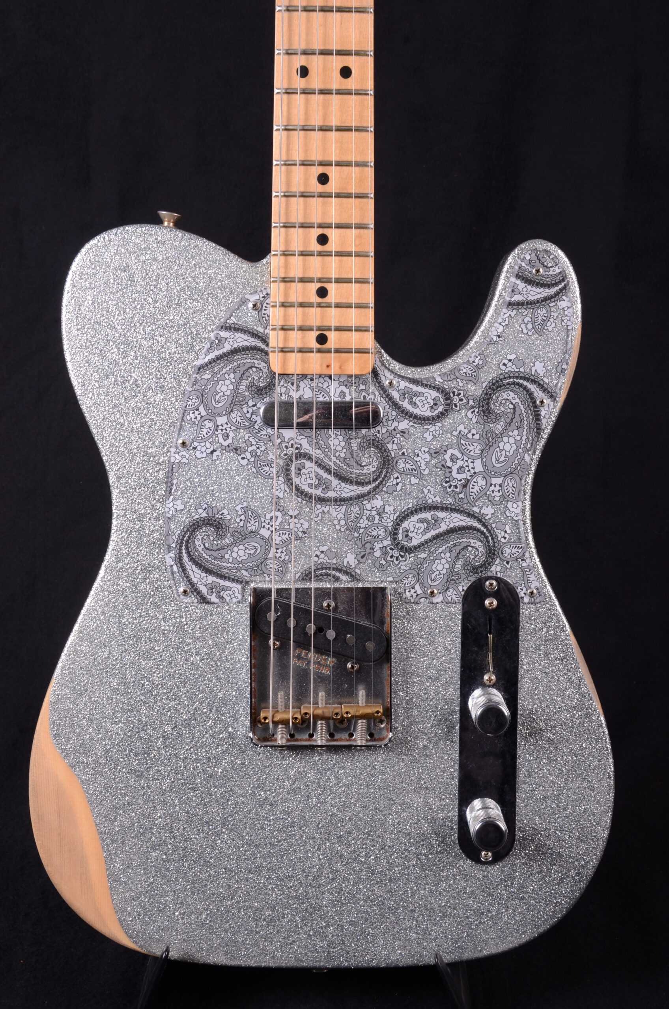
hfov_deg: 25.6
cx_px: 334
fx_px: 1470
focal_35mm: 52
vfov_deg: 37.9
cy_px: 504
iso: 200
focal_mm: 35
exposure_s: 1/200
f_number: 13
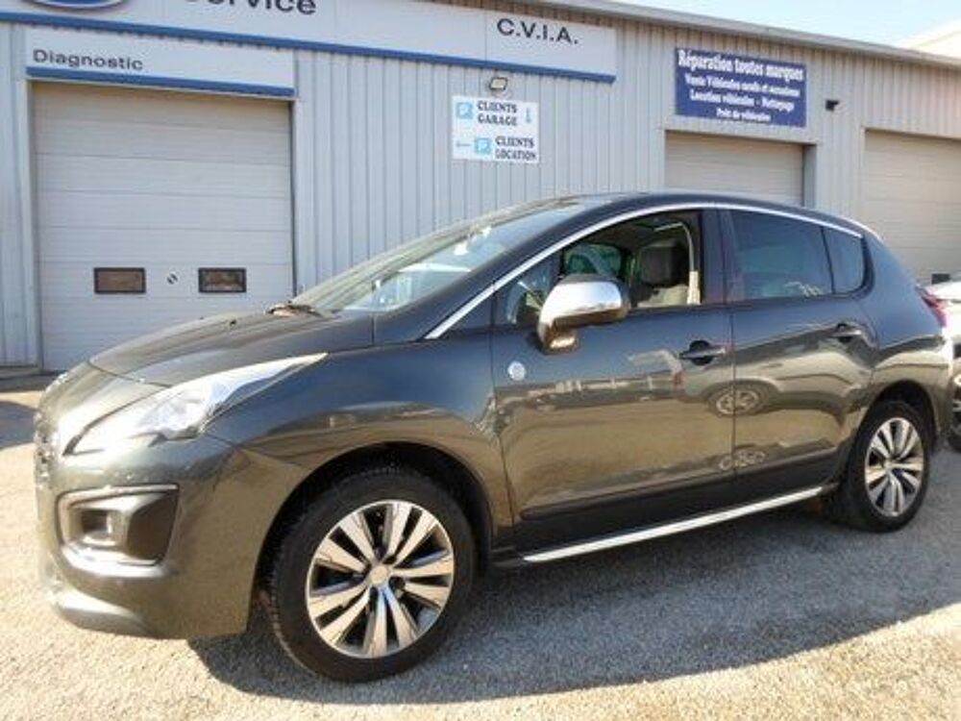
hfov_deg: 69.4
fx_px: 694
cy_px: 360
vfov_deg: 54.9
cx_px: 480
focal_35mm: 25
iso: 80
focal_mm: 4.5
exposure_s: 1/350
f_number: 2.5
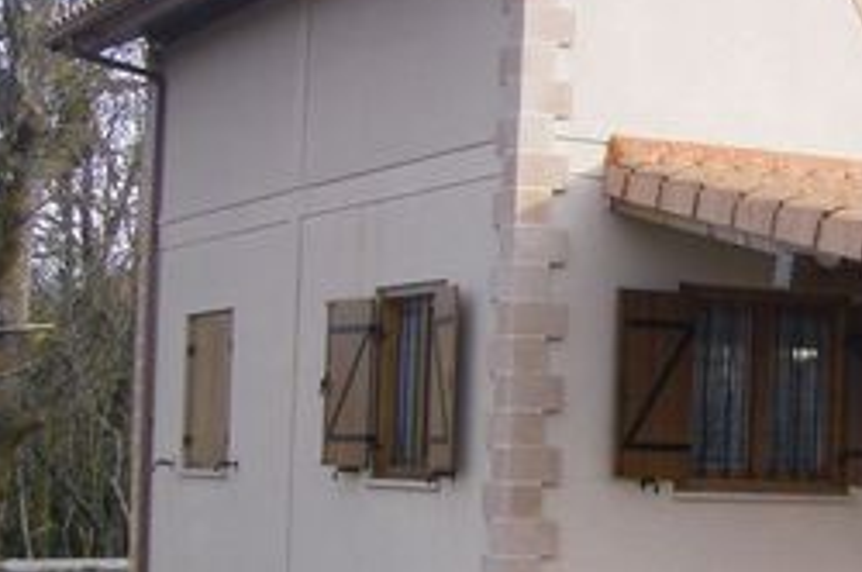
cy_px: 393
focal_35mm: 105
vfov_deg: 13.0
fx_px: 2511
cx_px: 803
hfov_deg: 19.1
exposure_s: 1/200
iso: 64
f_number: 3.5
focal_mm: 6.9
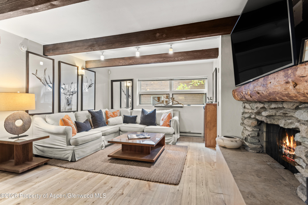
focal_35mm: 17
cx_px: 154
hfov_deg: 93.3
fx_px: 145
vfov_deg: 70.5
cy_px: 102
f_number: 7.1
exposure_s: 1/1.67
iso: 400
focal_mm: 17
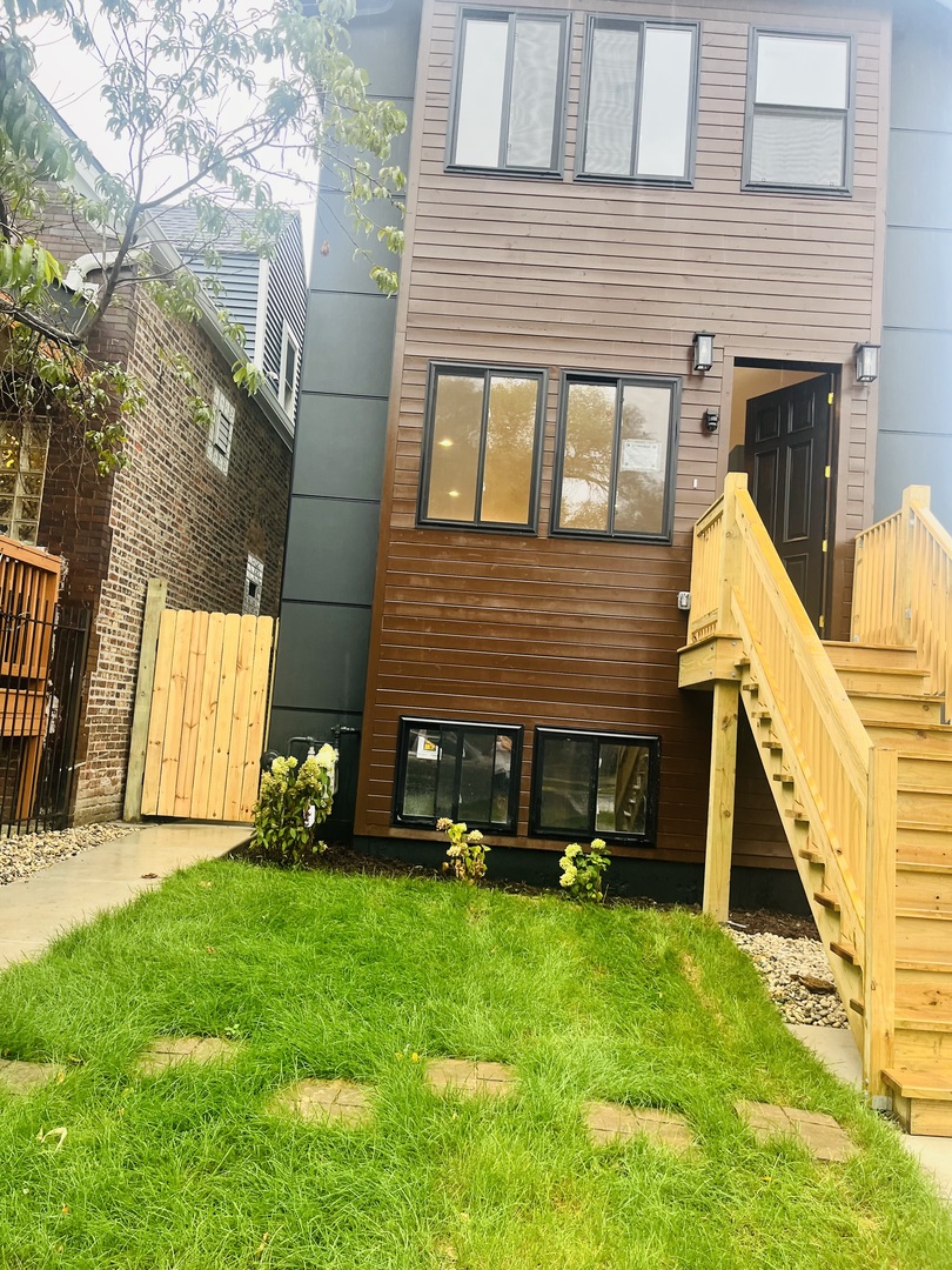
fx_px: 953
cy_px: 635
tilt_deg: +6.2
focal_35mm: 26
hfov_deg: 53.1
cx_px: 476
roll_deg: -4.7
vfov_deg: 67.3
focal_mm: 5.1
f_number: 1.6
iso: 100
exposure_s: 1/121
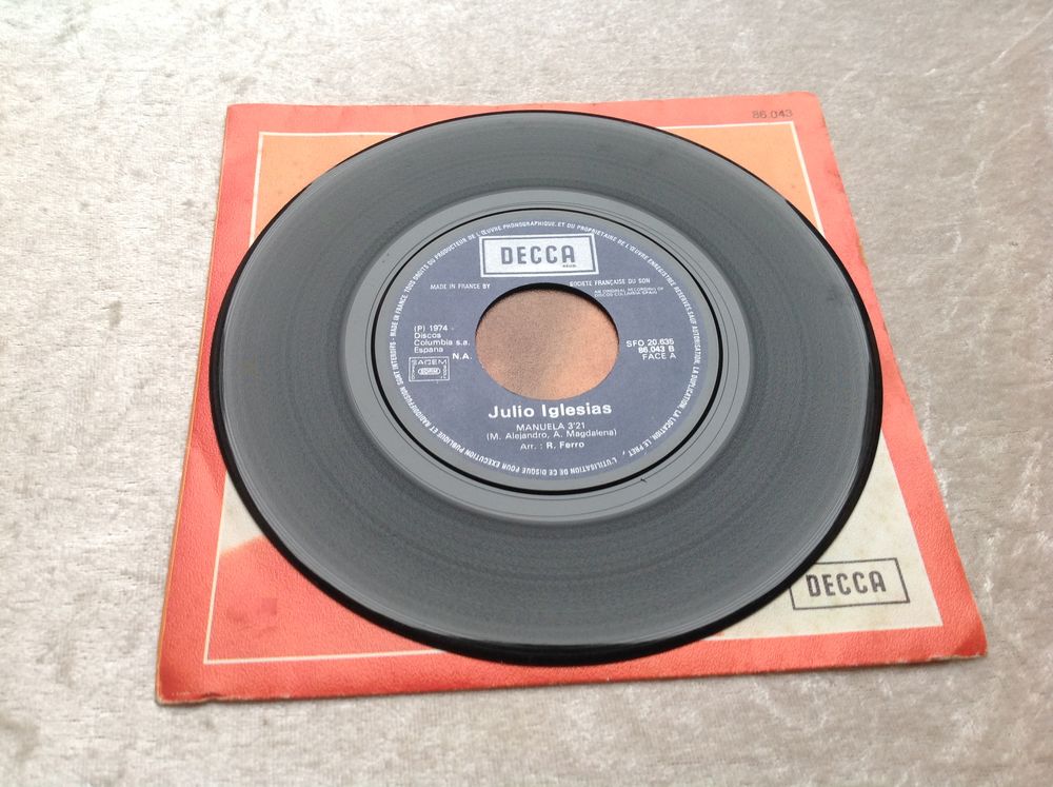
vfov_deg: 40.6
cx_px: 526
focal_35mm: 35
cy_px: 394
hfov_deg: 52.7
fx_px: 1063
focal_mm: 4.28
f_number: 2.4
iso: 50
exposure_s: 1/15
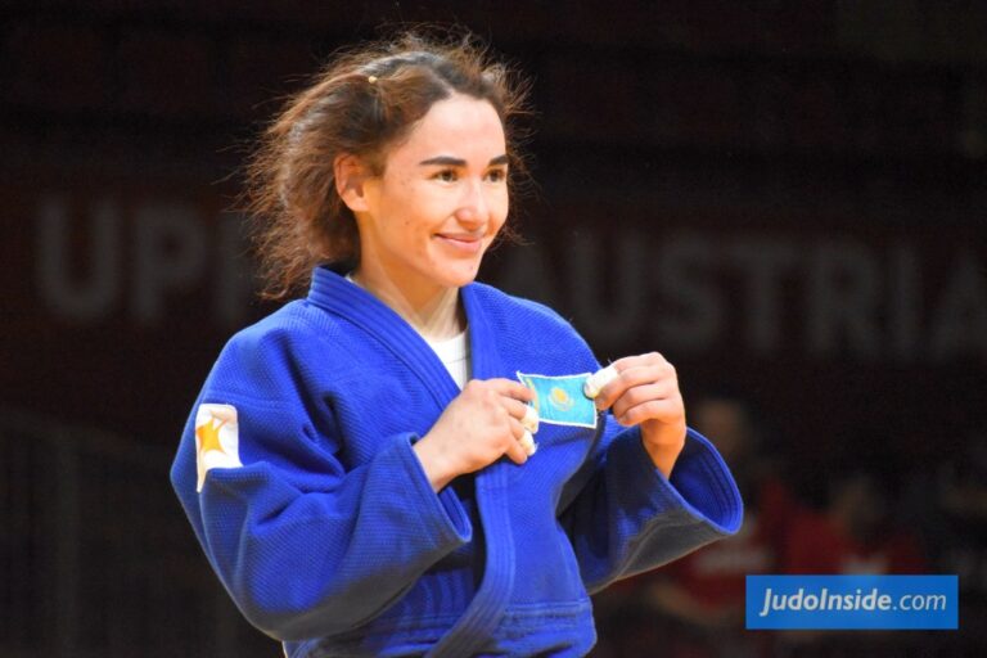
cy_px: 329
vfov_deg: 3.3
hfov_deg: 4.9
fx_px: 11514
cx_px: 494
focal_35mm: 420
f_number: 7.1
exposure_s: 1/500
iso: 6400
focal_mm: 280
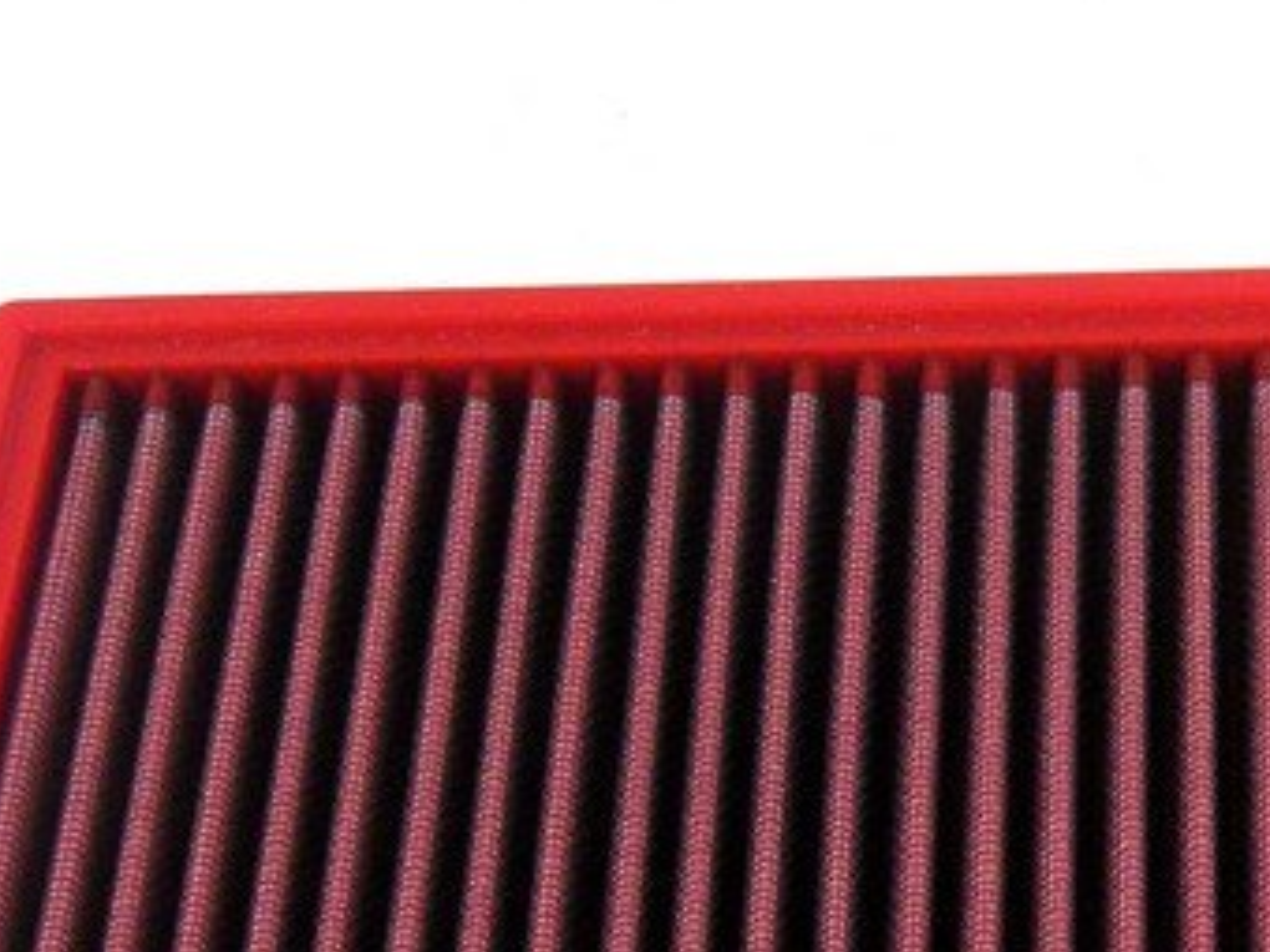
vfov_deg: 14.2
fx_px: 3779
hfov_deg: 18.5
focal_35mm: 103
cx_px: 1330
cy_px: 866
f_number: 2.8
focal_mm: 5.7
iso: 148
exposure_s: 1/56.4
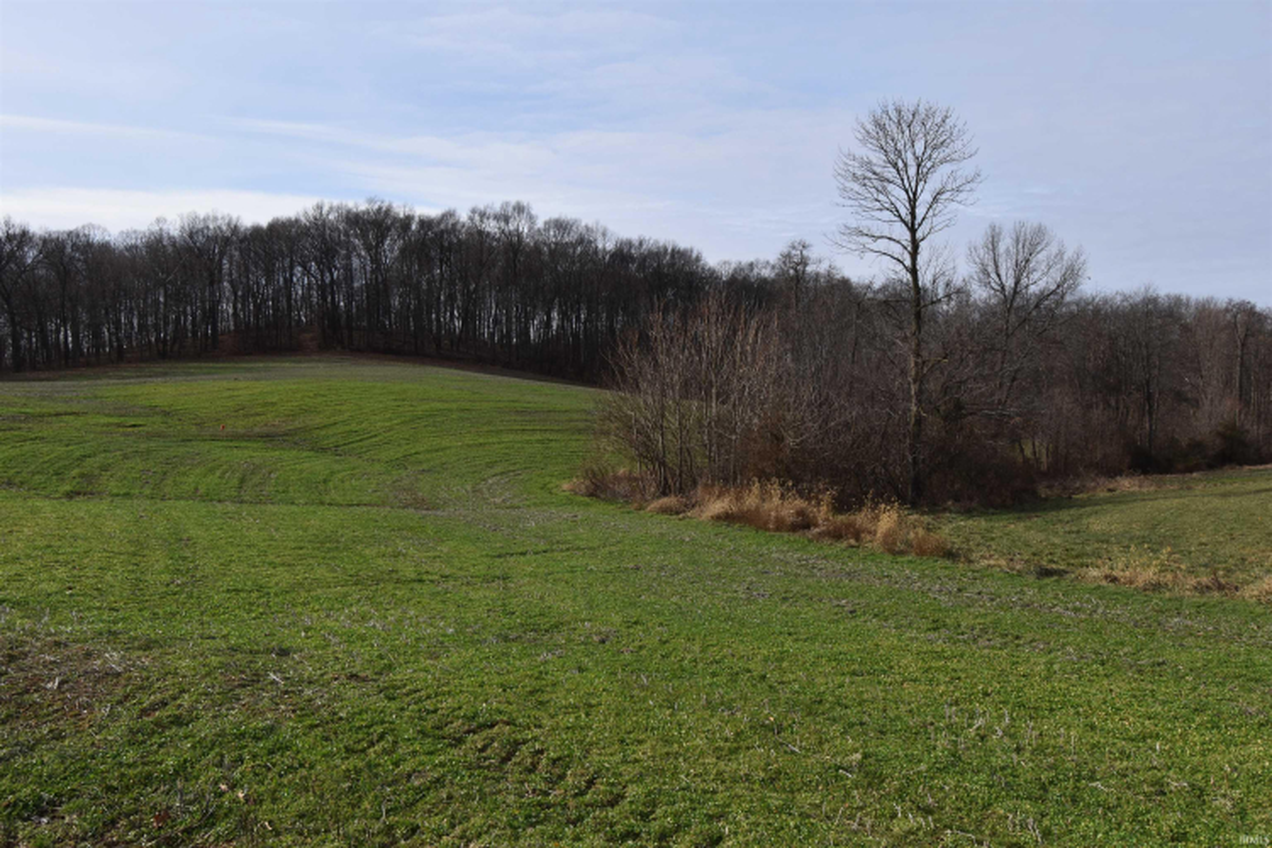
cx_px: 636
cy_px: 424
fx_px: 1060
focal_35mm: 30
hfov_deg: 61.9
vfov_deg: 43.6
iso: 100
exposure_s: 1/200
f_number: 11
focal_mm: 20
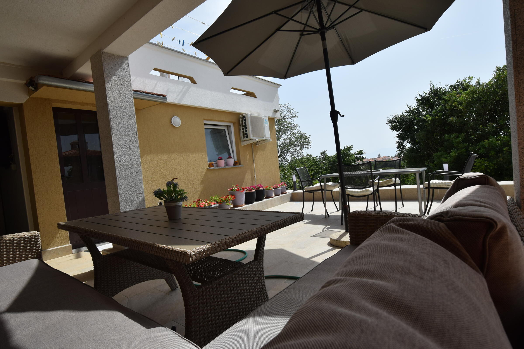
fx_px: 262
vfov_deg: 67.4
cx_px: 262
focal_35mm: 18
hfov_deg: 90.0
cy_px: 174
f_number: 10
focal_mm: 12
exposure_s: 1/400
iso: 200
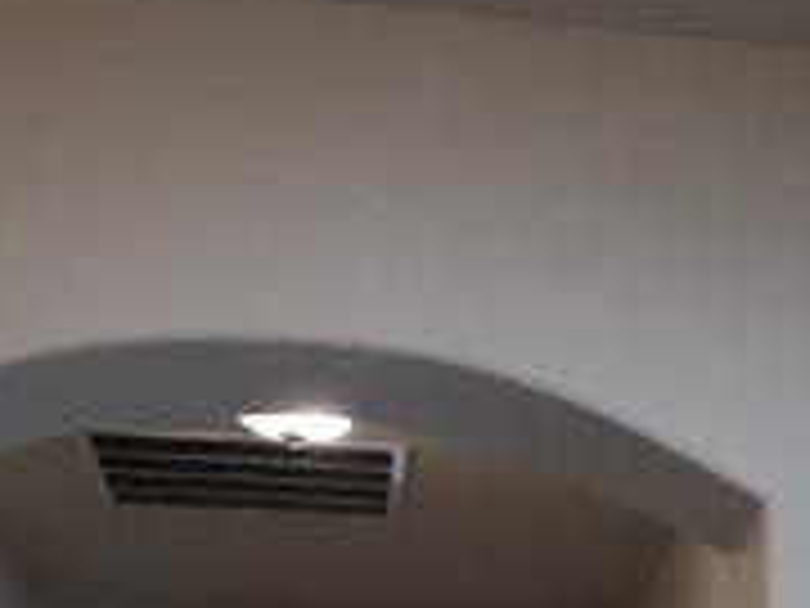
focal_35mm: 74
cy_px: 1266
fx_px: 1732
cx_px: 747
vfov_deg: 15.4
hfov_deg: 25.4
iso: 160
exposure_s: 1/40
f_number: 2.2
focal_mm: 1.74
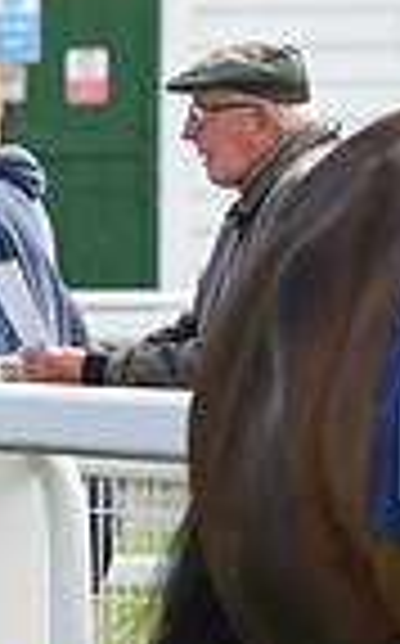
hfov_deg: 2.2
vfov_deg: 3.5
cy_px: 502
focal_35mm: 601
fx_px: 10514
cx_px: -647
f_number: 5.6
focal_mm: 145
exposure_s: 1/640
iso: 400
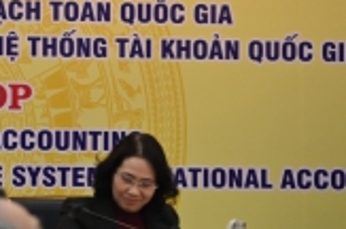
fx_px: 2753
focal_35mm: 287
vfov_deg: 4.8
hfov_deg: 7.0
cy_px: 27
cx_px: -237
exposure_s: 1/125
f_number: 4
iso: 1400
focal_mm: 78
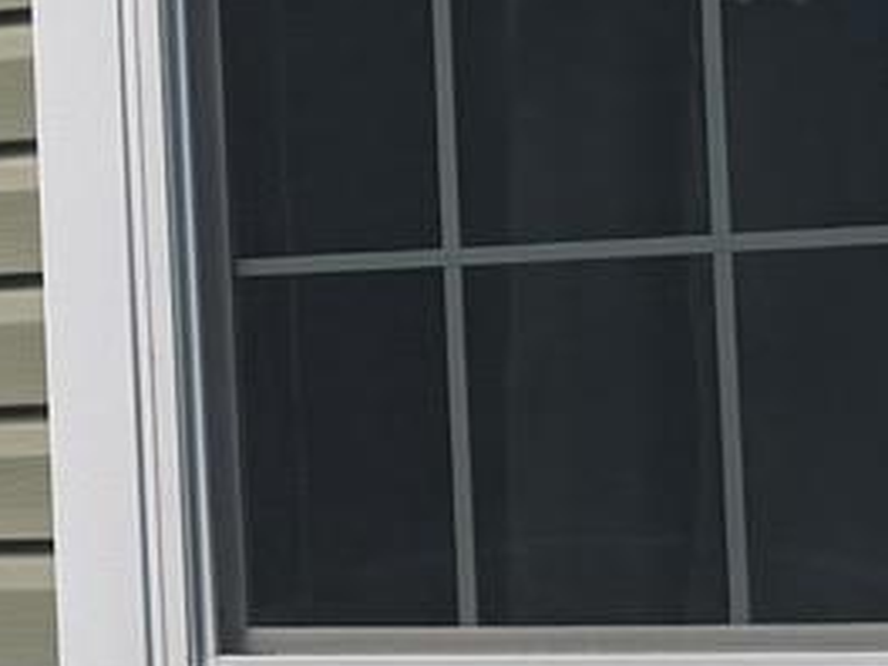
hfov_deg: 9.7
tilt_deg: +4.5
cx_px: -1033
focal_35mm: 186
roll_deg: +0.8
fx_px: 4771
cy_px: 198
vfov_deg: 8.0
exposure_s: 1/773
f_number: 1.78
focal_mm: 6.76
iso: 80
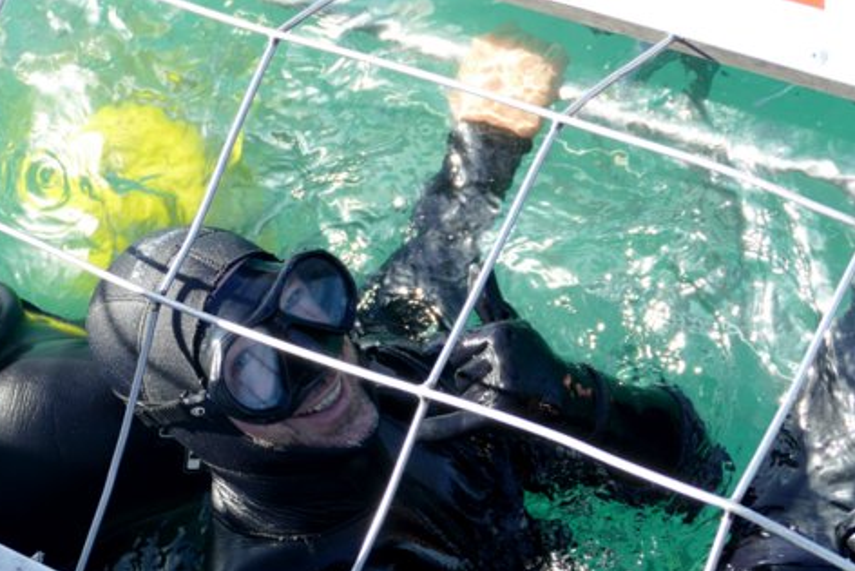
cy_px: 361
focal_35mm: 94
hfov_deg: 21.6
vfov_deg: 14.5
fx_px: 2233
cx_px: 313
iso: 125
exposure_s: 1/320
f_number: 3.7
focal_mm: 26.91
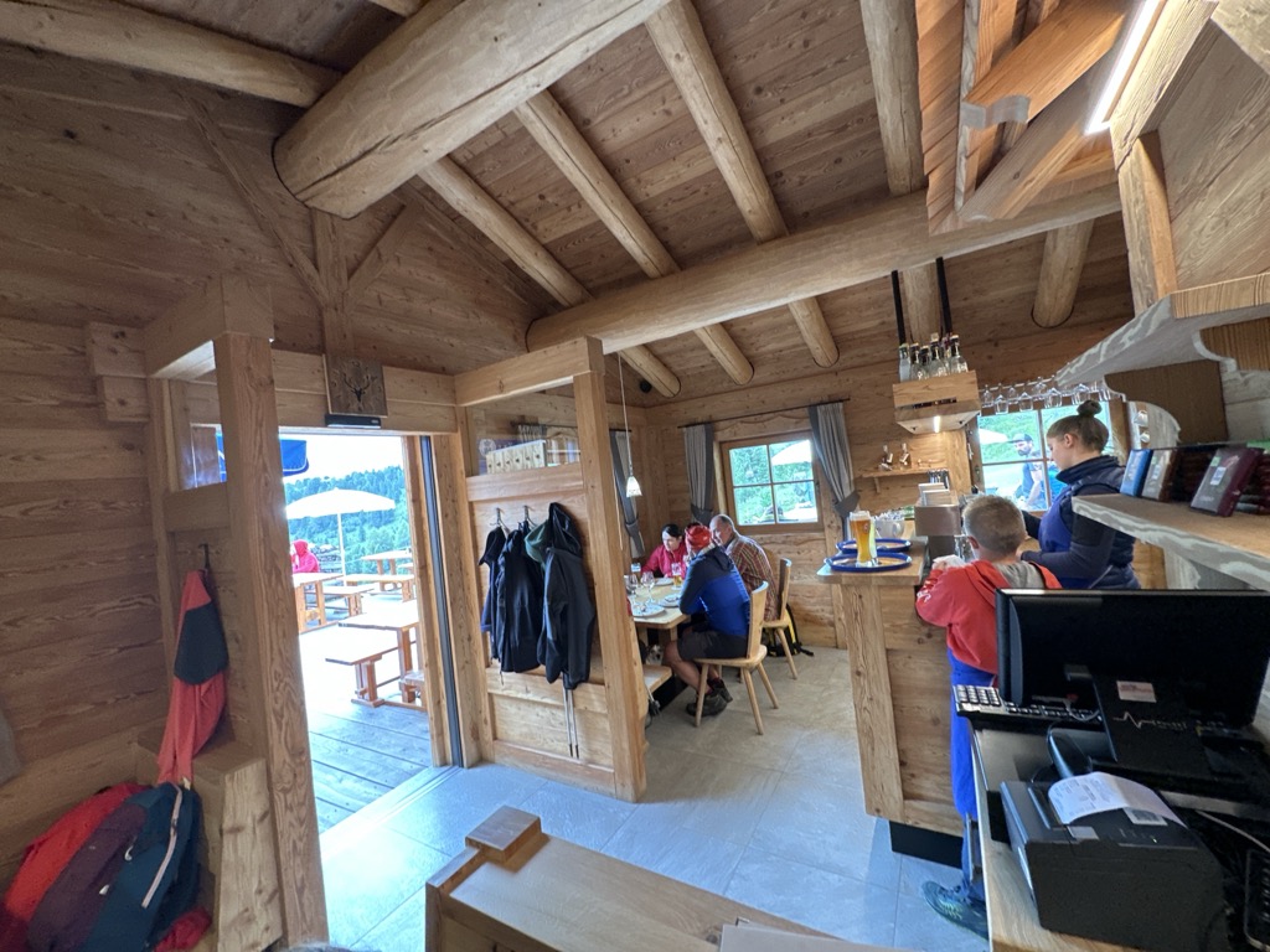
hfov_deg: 102.1
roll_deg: +6.2
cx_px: 635
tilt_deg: +1.2
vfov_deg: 85.7
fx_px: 514
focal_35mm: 14
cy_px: 476
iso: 200
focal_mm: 2.22
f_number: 2.2
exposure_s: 1/50
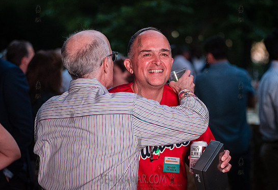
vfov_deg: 14.2
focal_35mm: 98
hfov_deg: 20.7
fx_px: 762
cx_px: 150
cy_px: 84
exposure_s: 1/800
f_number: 3.2
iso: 6400
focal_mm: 86
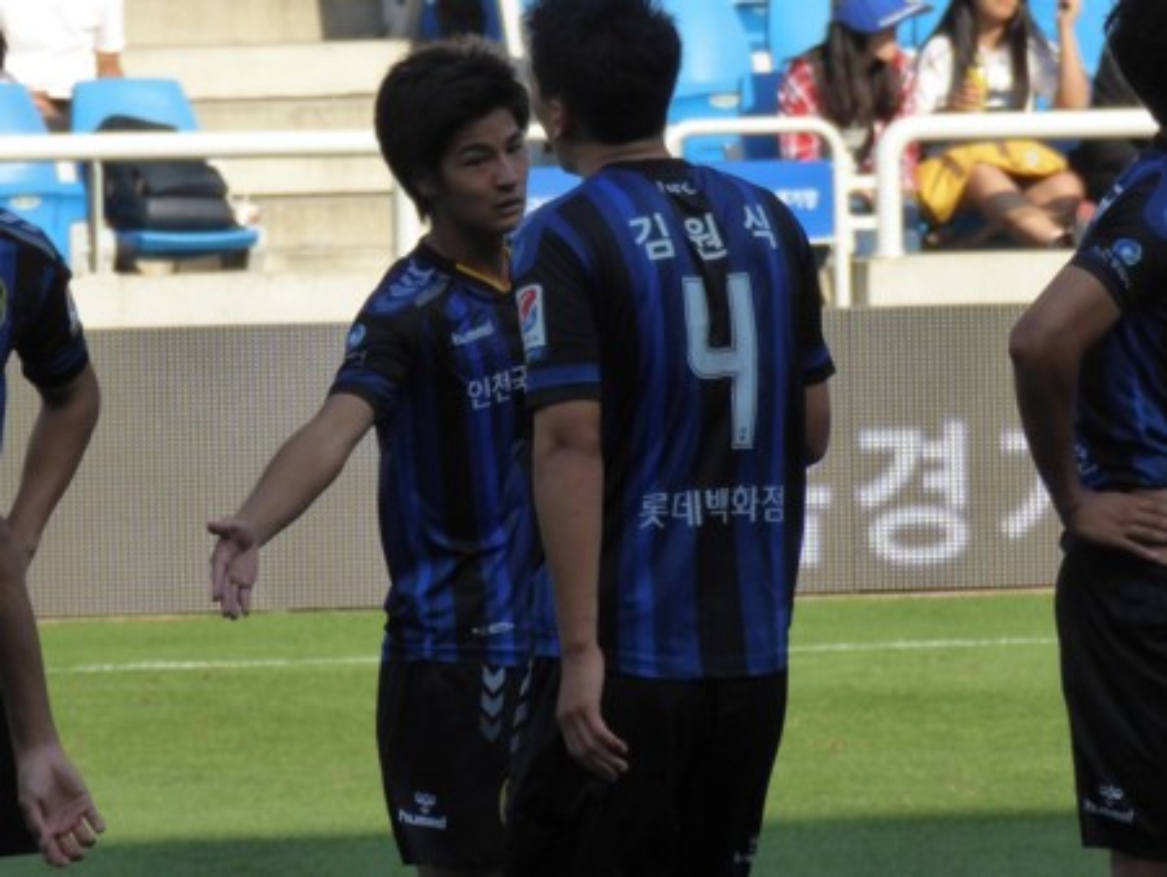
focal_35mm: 1082
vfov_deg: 1.4
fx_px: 36497
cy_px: 438
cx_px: 584
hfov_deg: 1.8
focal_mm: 129
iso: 320
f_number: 6.4
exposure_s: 1/500
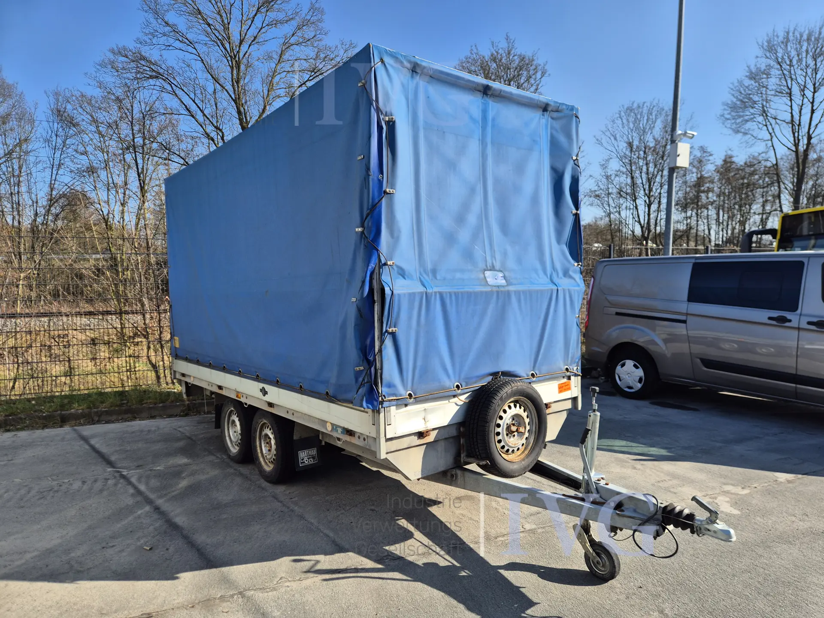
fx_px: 547
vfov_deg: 58.9
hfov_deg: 73.9
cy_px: 309
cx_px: 412
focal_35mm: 23
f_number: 1.8
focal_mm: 5.4
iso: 25
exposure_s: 1/1256
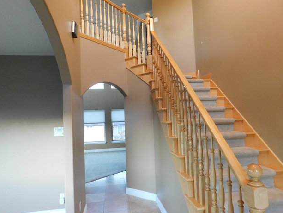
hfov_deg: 71.6
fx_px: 196
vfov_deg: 56.8
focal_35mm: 24
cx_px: 146
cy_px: 107
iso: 400
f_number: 3
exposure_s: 1/10
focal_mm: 4
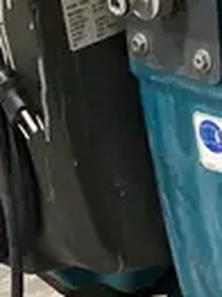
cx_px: 396
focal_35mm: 146
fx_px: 1250
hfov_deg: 9.6
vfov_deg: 13.4
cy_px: 17
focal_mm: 4.25
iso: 640
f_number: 1.8
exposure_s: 1/30
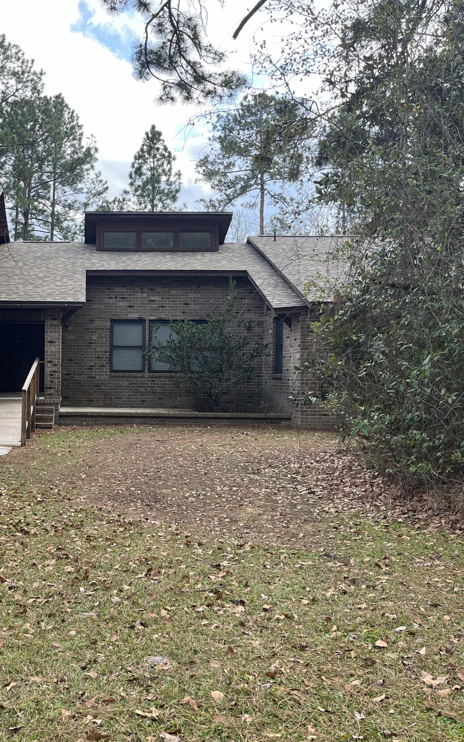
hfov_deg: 33.1
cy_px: 371
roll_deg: +0.2
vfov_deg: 52.7
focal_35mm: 37
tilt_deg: +0.0
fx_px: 749
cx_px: 67
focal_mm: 5.1
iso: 50
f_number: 1.6
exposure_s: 1/275
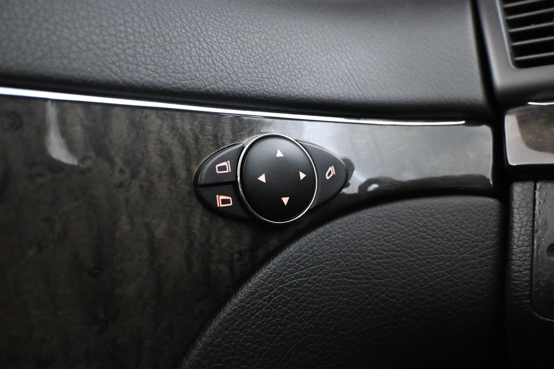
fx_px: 519
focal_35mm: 34
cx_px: 277
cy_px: 184
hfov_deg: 56.1
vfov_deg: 39.1
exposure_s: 1/40
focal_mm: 22.5
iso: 9000
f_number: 4
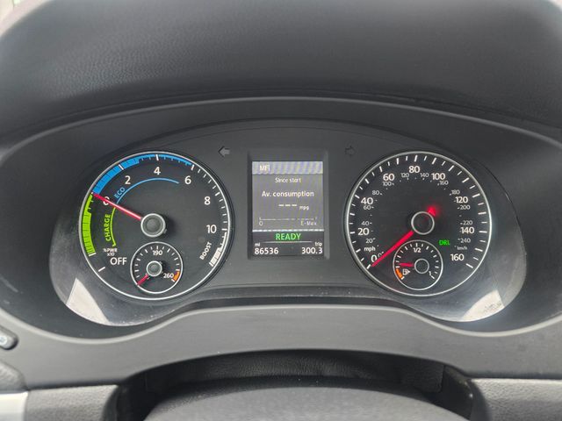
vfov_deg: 58.9
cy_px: 210
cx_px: 281
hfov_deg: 73.9
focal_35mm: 23
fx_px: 373
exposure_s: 1/74.1
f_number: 1.7
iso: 200
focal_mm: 6.3
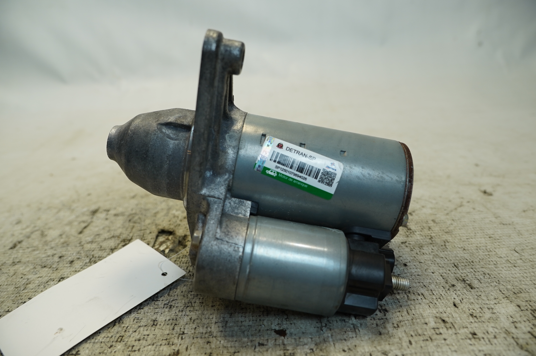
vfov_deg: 53.0
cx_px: 268
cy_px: 178
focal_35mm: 24
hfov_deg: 73.8
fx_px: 357
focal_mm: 16
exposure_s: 1/160
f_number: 4
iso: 320
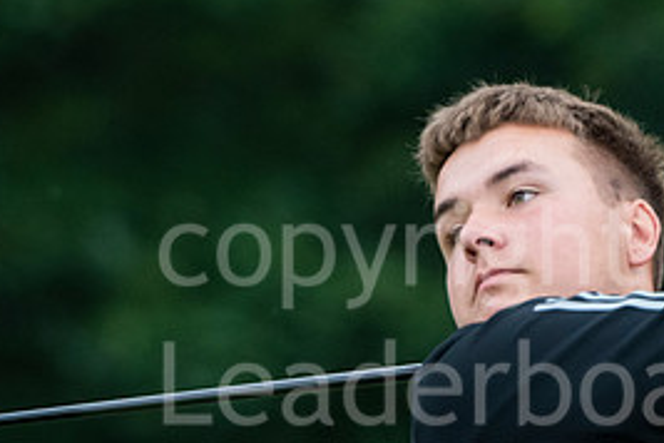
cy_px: 407
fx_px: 12006
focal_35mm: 651
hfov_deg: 3.2
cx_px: 485
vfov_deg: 2.1
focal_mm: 200
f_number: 4
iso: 1600
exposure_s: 1/1000
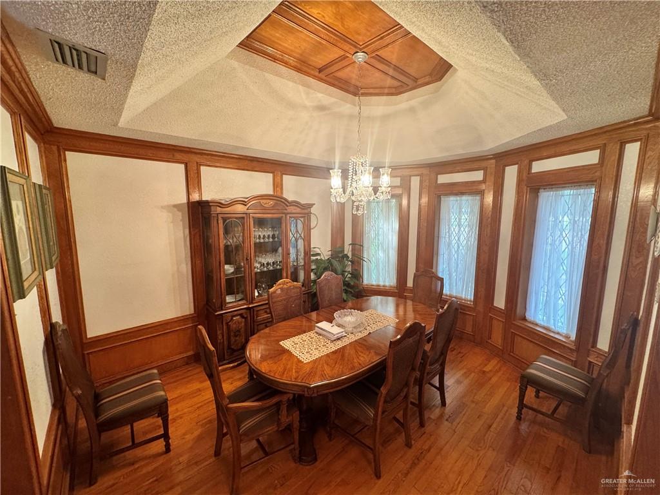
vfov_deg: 85.7
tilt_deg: -8.1
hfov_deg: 102.1
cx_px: 330
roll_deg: +0.0
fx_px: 267
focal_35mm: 14
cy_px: 248
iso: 250
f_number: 2.2
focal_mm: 2.22
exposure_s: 1/60
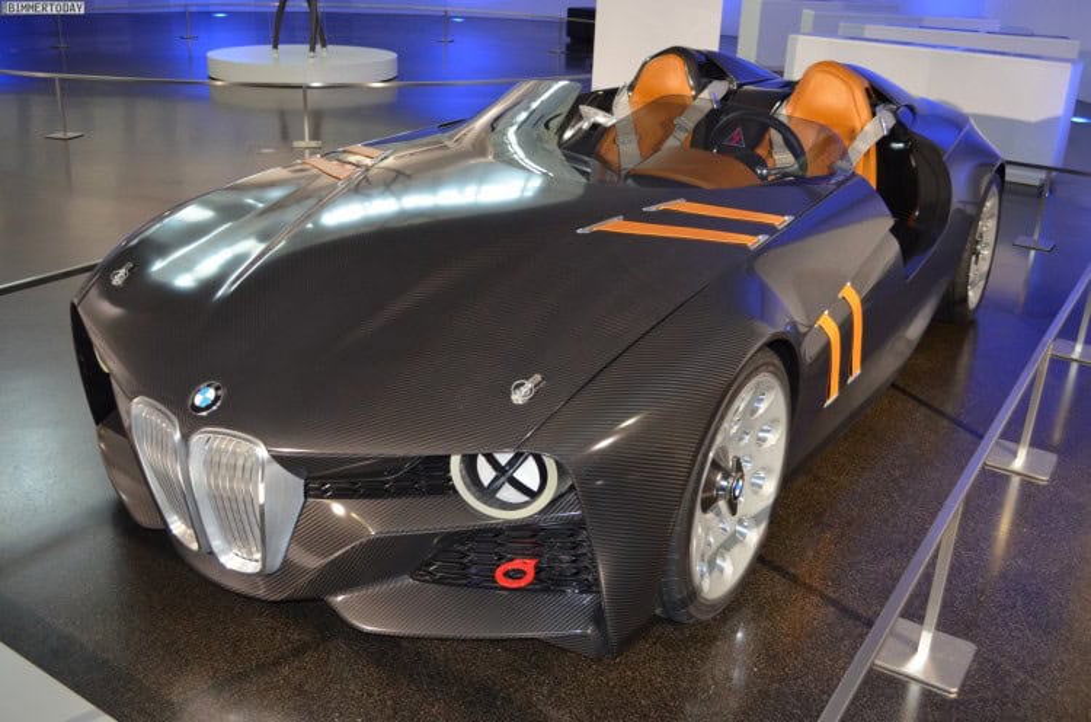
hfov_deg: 53.2
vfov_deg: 36.7
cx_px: 546
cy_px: 361
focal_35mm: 36
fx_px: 1088
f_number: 4
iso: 1250
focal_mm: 24
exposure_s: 1/60
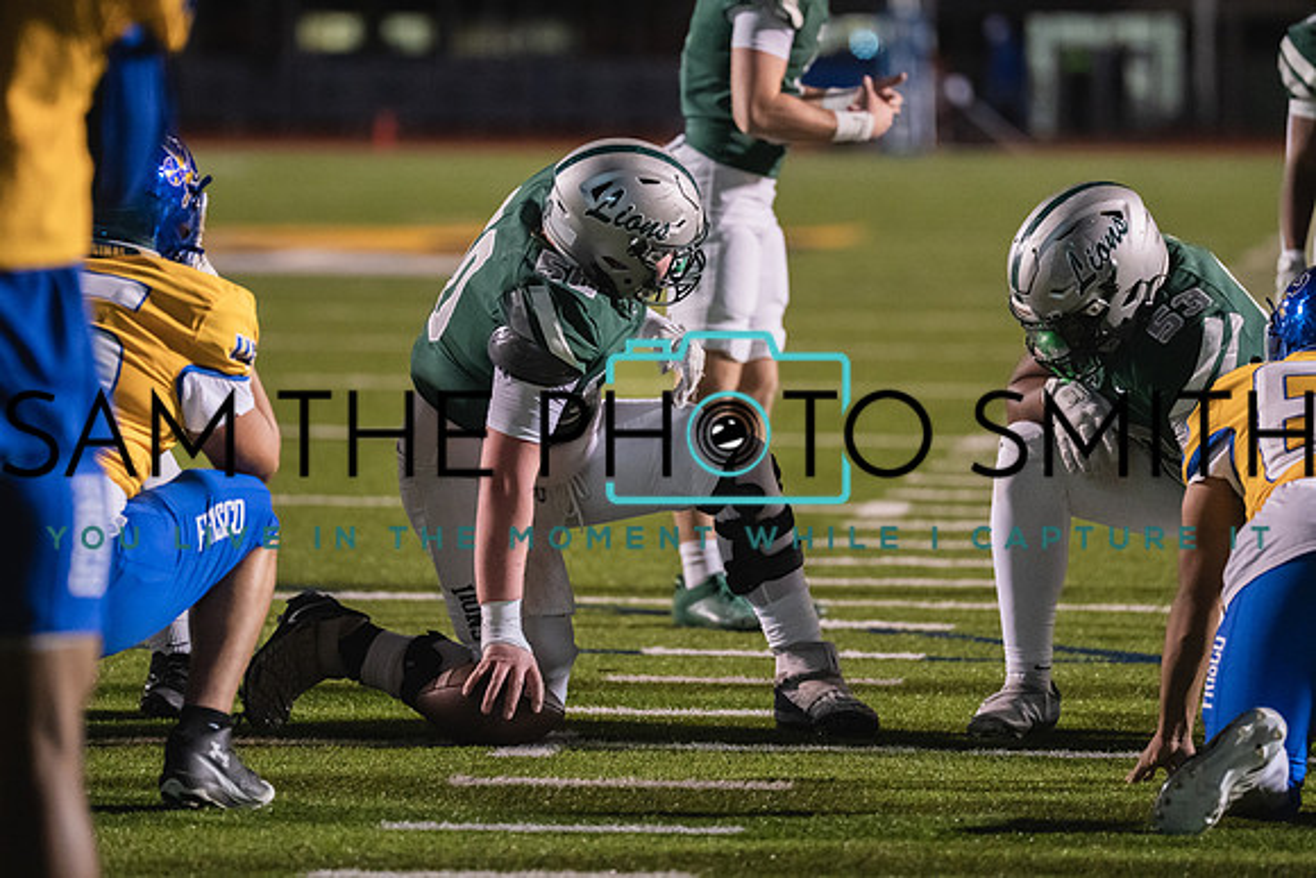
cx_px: 653
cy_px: 365
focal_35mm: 262
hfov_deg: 7.9
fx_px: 9570
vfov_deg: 5.3
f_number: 2.8
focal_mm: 200
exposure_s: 1/1000
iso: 3200
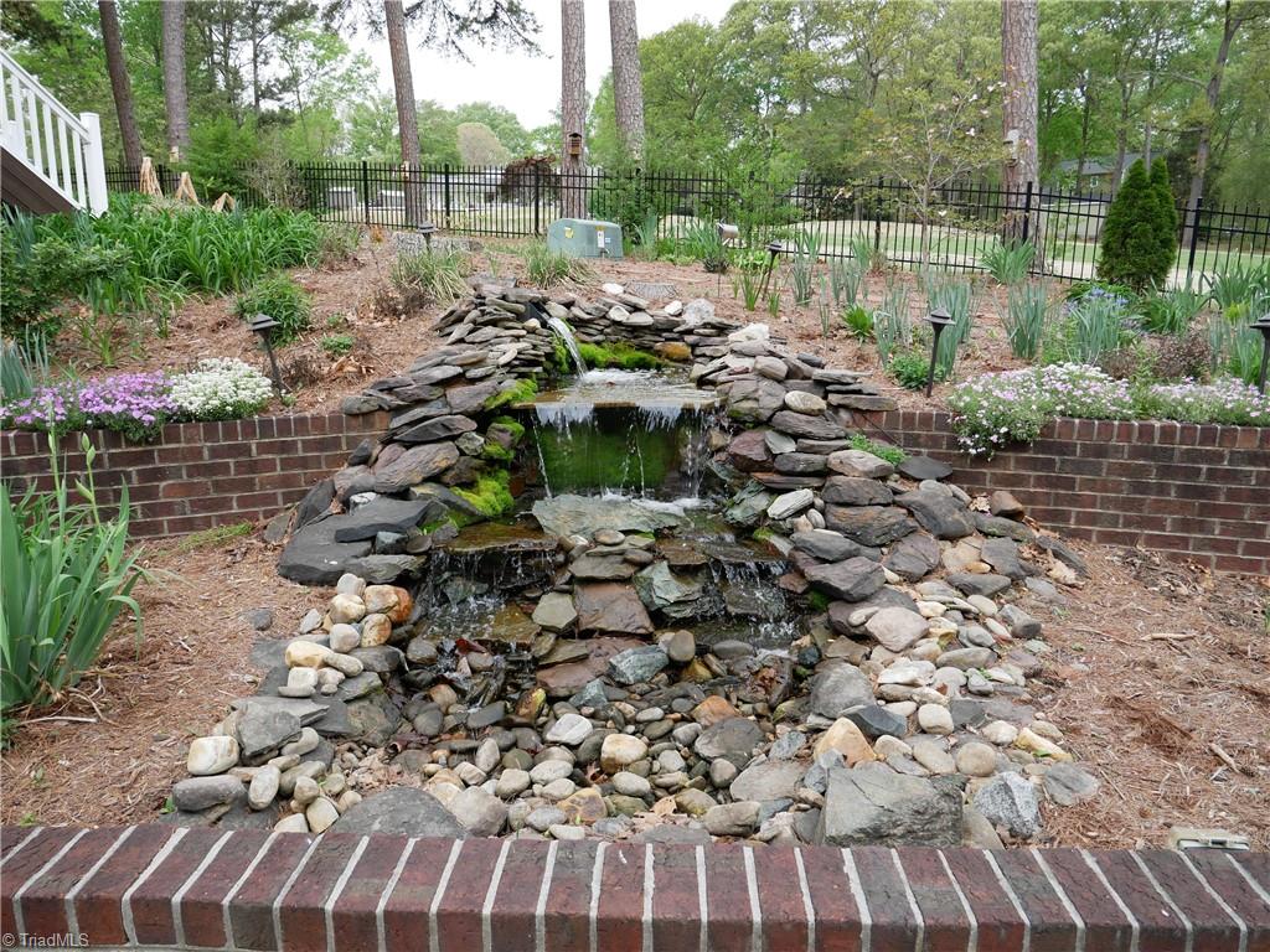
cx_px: 635
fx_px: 881
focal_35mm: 24
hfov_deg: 71.6
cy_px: 476
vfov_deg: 56.8
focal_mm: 12
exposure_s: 1/200
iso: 200
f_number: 4.5
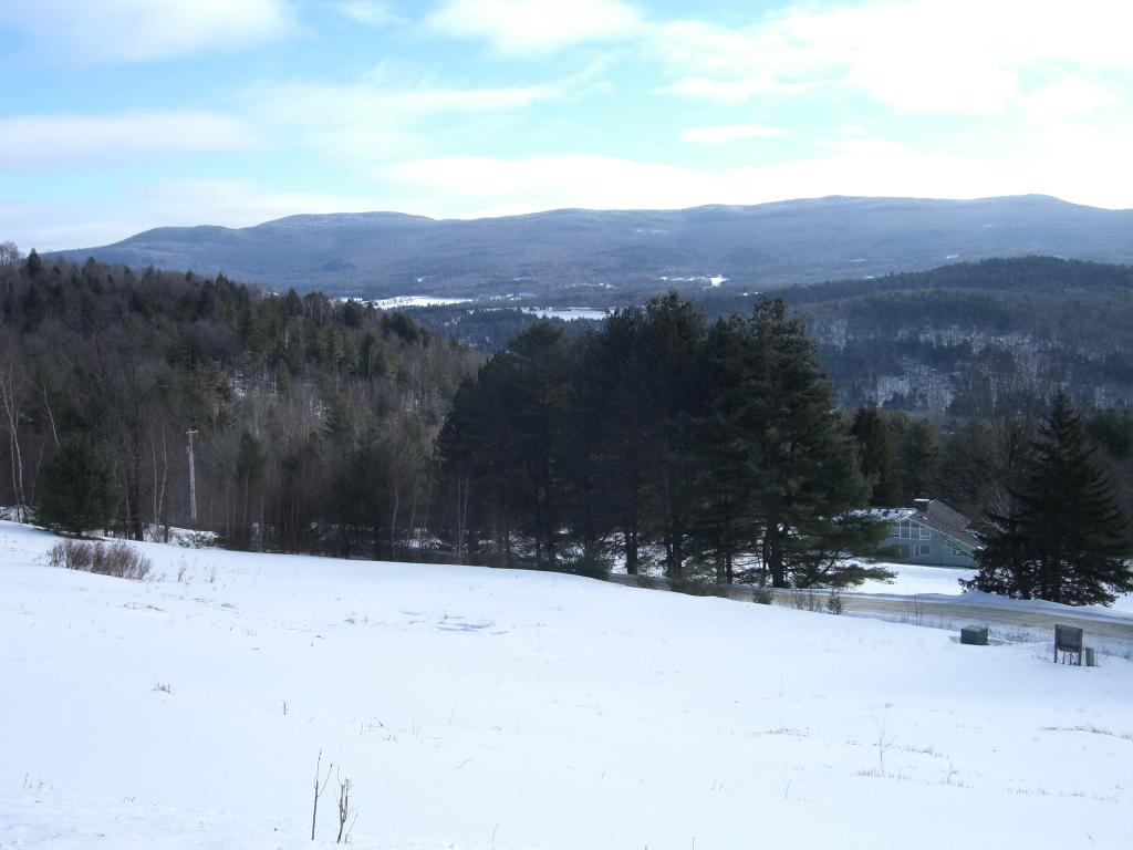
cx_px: 566
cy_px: 425
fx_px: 1244
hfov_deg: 49.0
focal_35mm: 38
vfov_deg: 37.7
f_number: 8
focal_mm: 7.9
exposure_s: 1/160
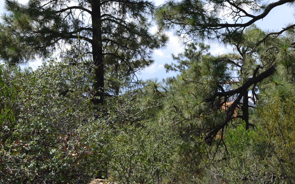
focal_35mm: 81
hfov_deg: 25.3
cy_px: 139
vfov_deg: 16.0
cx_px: 213
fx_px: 651
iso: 400
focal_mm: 29
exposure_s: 1/400
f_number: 11
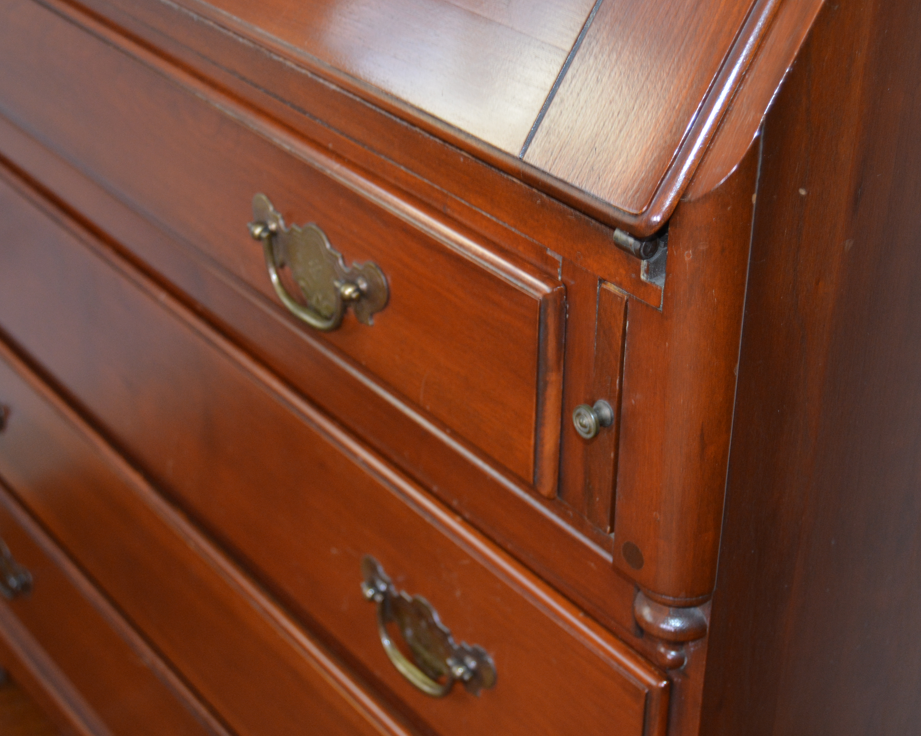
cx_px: 497
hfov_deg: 31.6
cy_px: 336
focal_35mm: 60
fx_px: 1626
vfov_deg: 25.5
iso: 900
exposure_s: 1/60
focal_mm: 31
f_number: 4.2
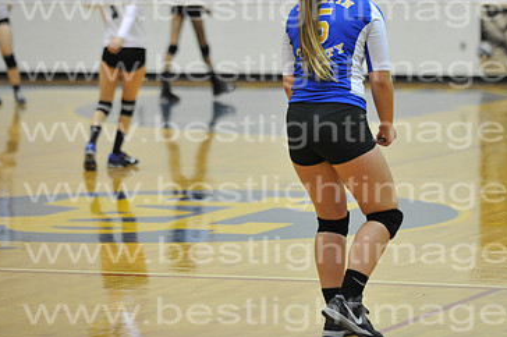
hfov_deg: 9.2
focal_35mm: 223
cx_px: 338
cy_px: 102
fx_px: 3138
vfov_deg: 6.1
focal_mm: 140
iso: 6400
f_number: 3.2
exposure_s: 1/500
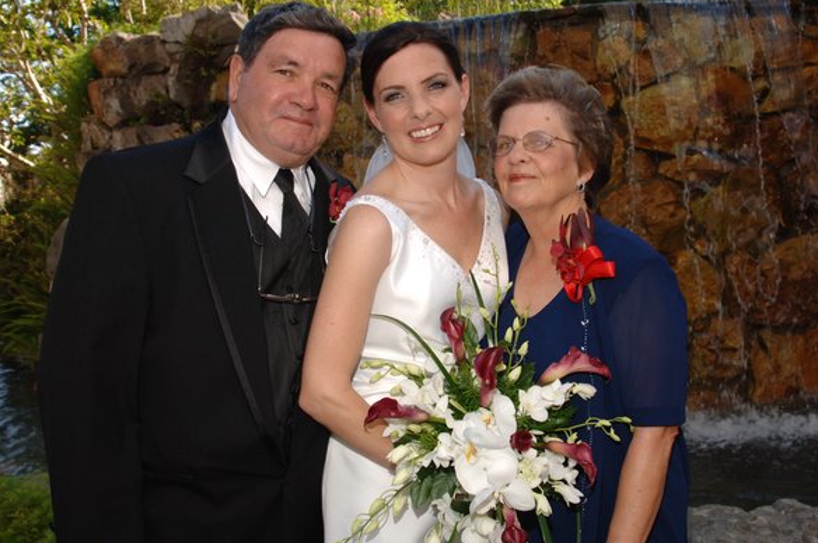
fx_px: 1044
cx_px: 424
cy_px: 275
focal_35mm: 46
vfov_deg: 29.2
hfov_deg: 42.8
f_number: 8
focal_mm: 28
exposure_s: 1/250
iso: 400
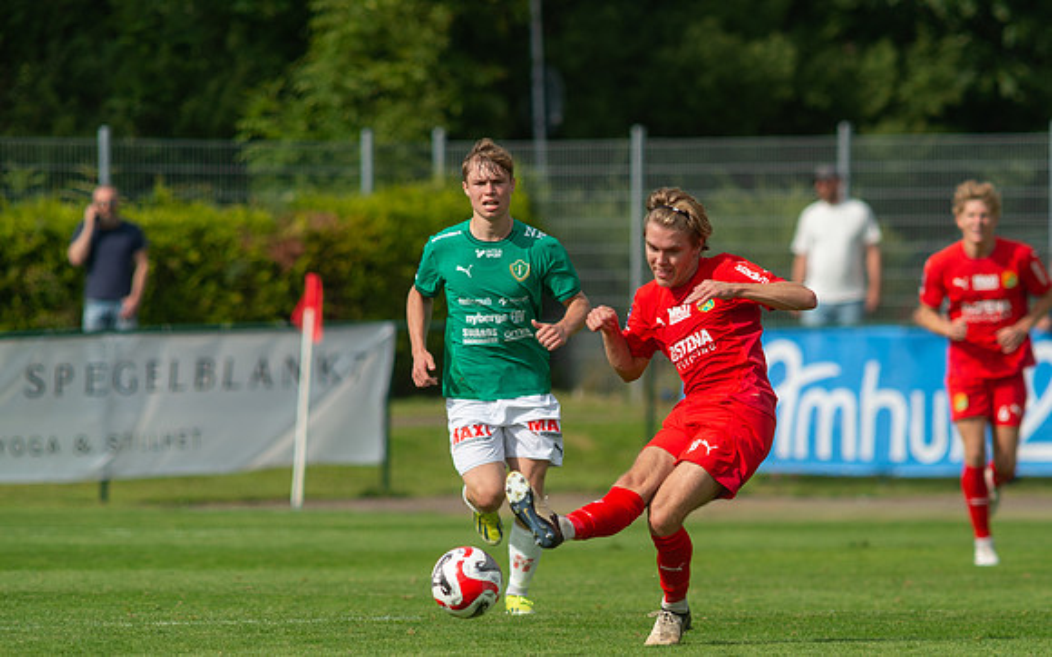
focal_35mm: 603
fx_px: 17286
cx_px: 727
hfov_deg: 3.5
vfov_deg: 2.2
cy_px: 484
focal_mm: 420
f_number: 4.5
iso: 200
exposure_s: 1/1600
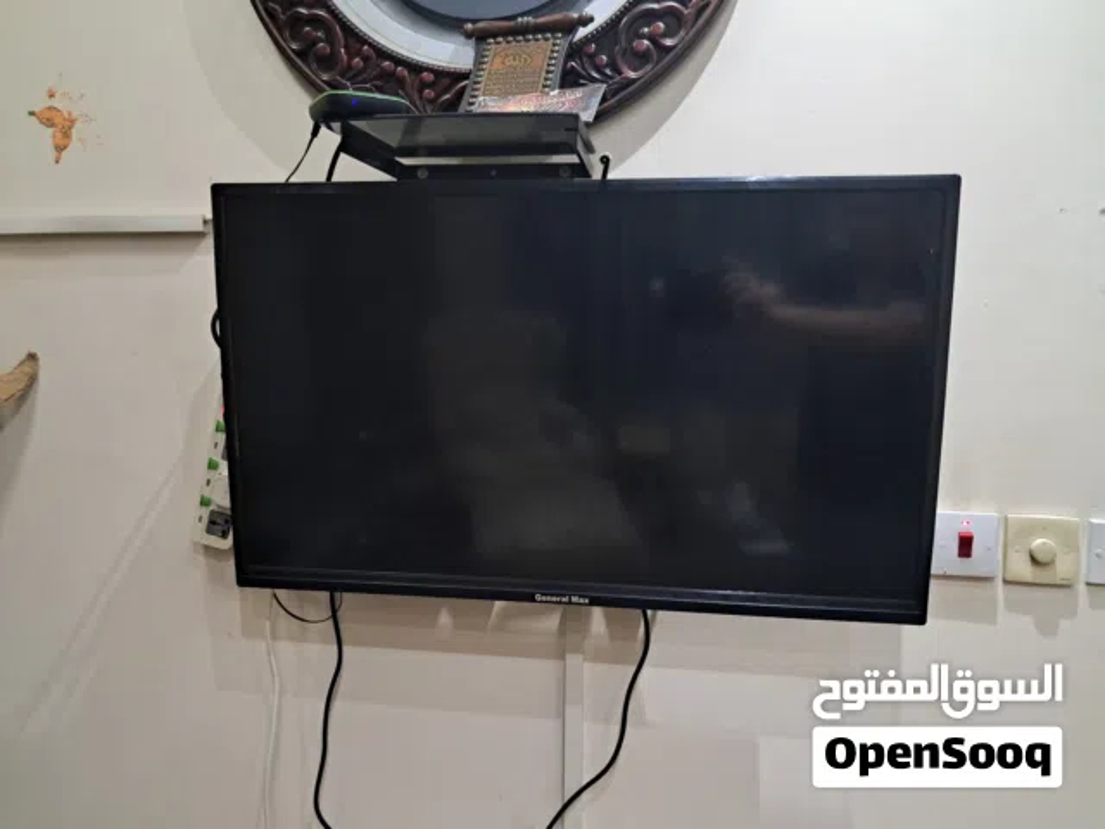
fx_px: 862
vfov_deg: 51.4
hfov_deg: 65.3
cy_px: 414
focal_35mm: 27
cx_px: 552
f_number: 1.8
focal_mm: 4
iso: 640
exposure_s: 1/33
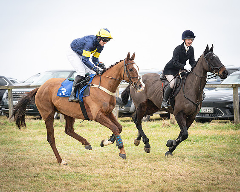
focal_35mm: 169
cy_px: 97
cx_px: 117
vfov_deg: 9.1
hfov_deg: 11.4
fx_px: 1202
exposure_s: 1/1000
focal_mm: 135
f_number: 4.5
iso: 500
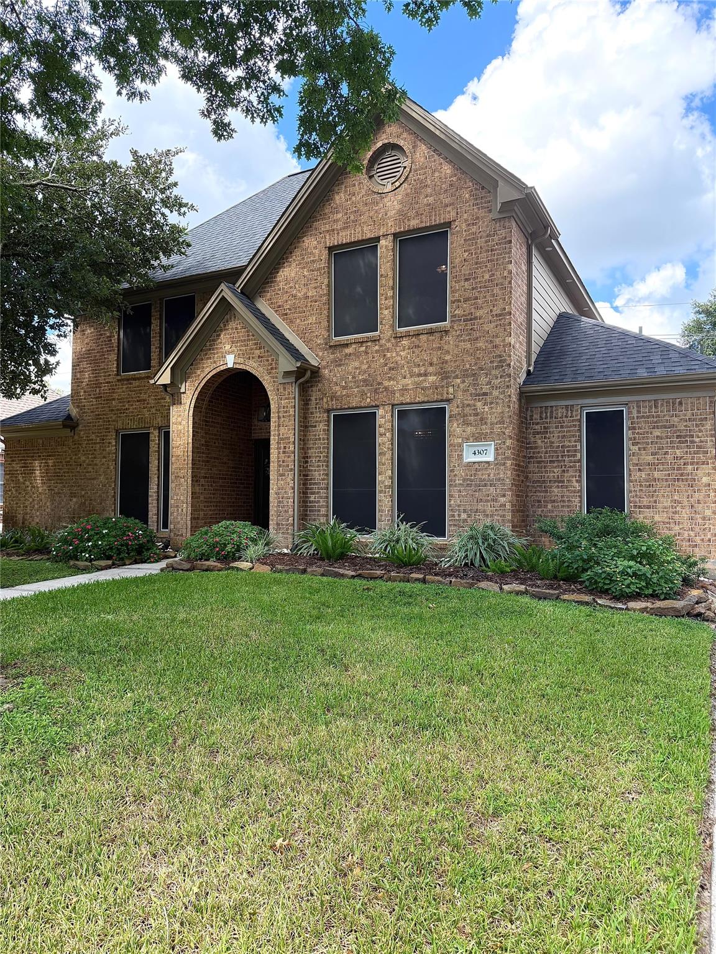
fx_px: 662
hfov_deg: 56.8
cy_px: 477
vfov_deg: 71.6
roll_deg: -0.9
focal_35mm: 24
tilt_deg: +2.4
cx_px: 358
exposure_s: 1/822
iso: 100
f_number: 1.78
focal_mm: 6.76
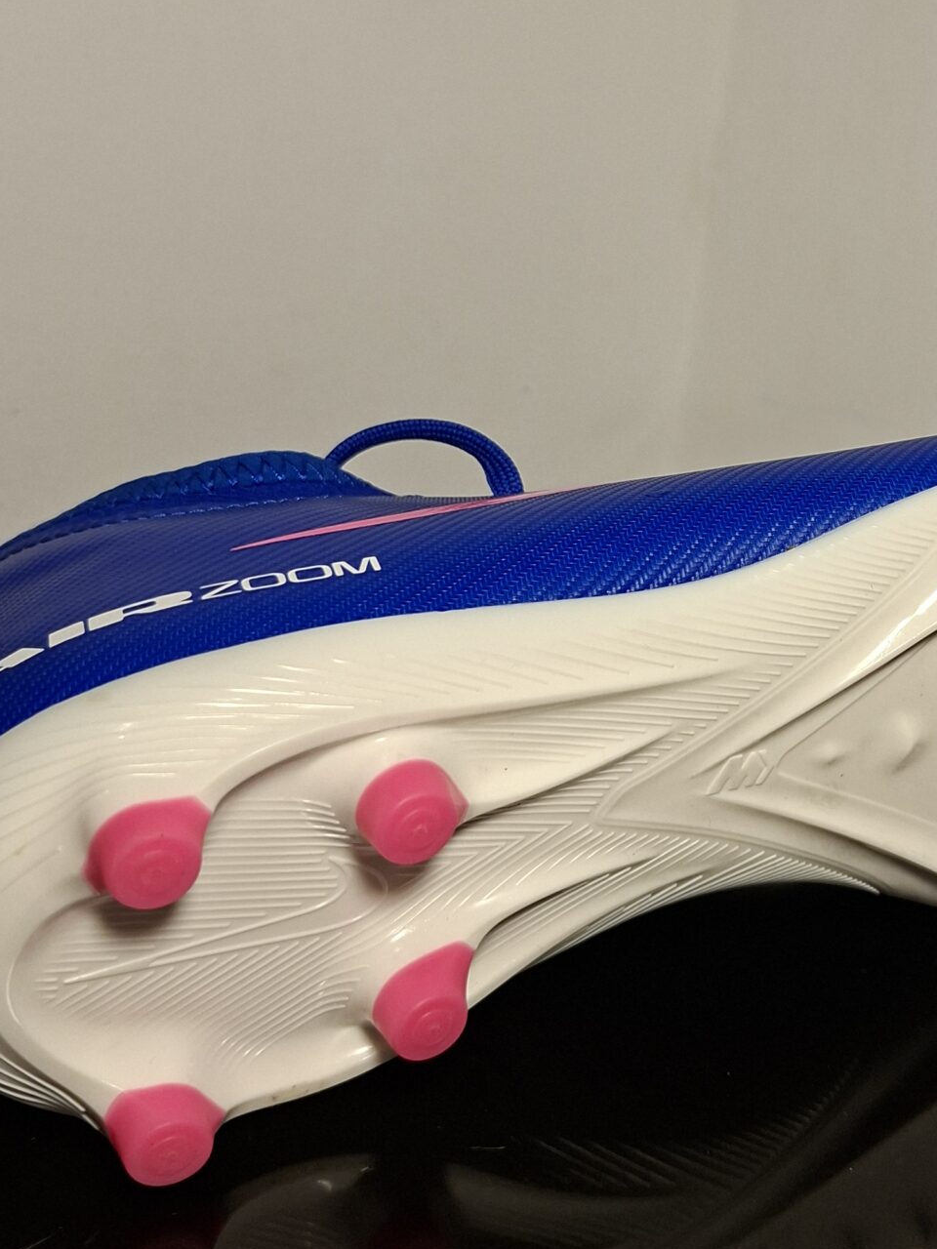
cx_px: 804
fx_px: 1660
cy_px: 480
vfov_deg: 41.0
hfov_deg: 30.4
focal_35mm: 46
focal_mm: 5.54
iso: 100
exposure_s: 1/120
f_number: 1.8
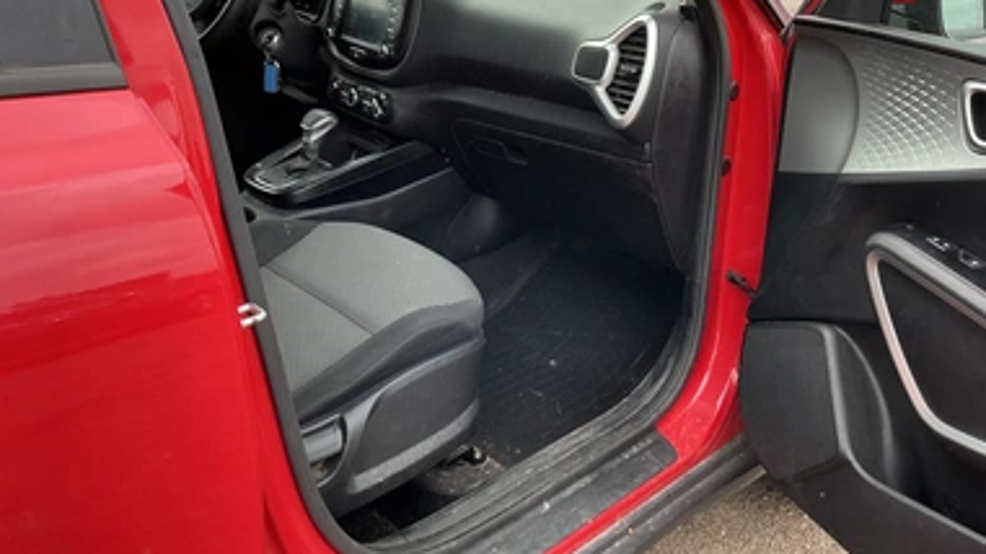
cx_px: 474
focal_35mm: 32
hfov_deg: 61.0
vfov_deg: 36.2
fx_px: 836
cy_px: 179
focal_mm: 3
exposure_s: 1/122
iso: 20
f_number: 1.8
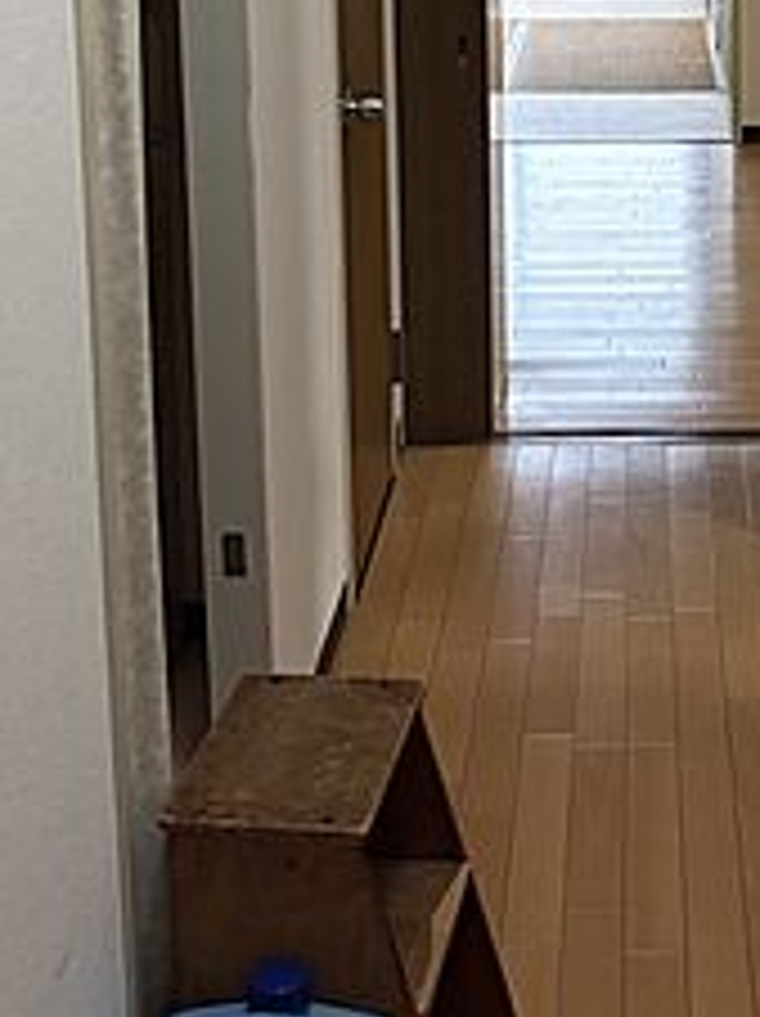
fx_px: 2024
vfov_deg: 26.8
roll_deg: +0.0
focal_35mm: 69
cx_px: 641
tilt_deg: -9.2
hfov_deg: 20.9
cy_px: 32
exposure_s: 1/120
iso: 160
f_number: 1.6
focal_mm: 5.96
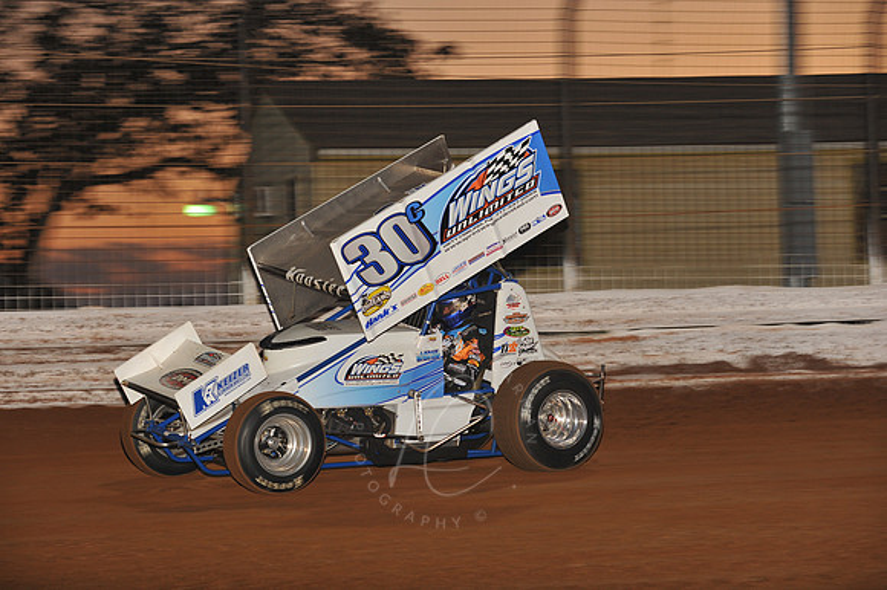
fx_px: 2955
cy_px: 295
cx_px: 444
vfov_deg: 11.4
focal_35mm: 120
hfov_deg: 17.1
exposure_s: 1/320
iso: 640
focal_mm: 120
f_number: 6.3
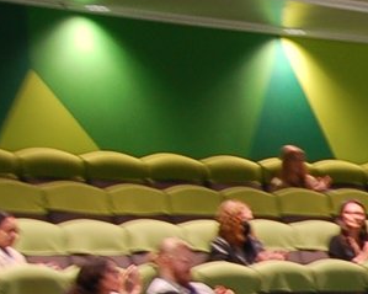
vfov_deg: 9.2
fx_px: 1744
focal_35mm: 160
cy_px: 523
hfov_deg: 9.5
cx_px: 1088
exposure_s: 1/13
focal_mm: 17
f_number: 2.8
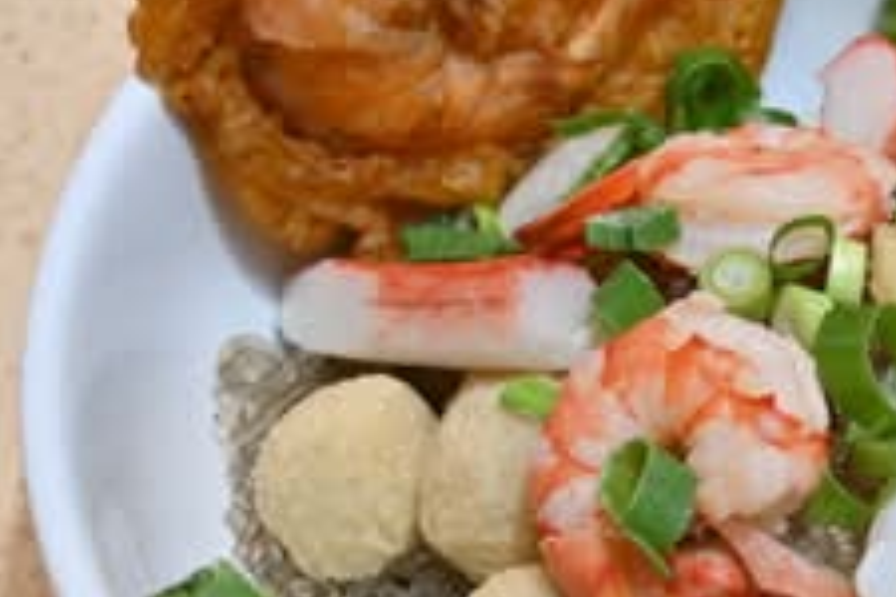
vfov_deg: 14.1
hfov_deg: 20.8
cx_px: 705
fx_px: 2414
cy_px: 334
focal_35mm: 97
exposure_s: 1/40
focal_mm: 22
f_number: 4
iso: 400
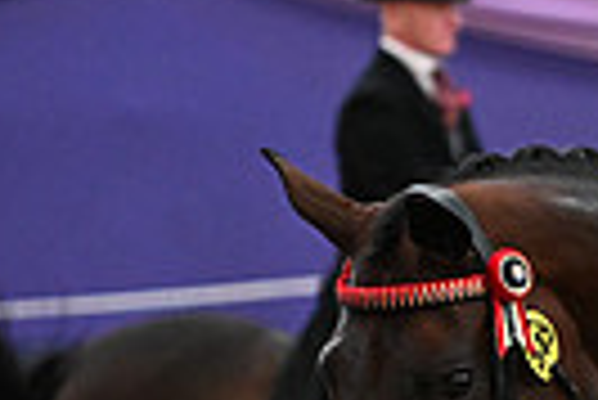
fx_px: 10476
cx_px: 1250
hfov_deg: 3.2
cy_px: 47
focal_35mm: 630
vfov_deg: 2.2
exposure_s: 1/640
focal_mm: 145
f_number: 3.5
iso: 6400
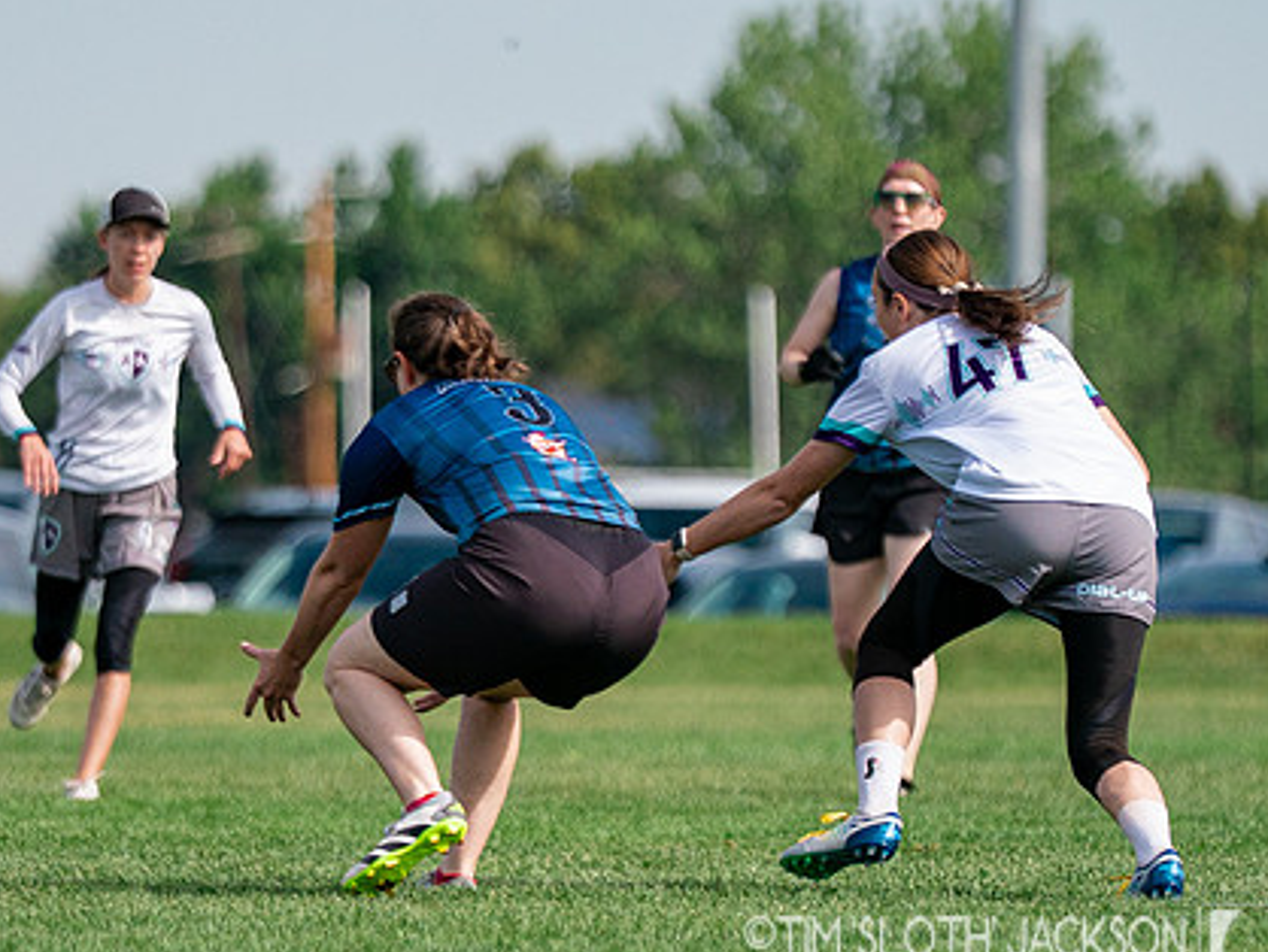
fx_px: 19022
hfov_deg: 3.8
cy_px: 696
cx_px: 571
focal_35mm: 519
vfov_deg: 2.9
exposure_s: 1/8000
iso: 500
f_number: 2.8
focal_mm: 200
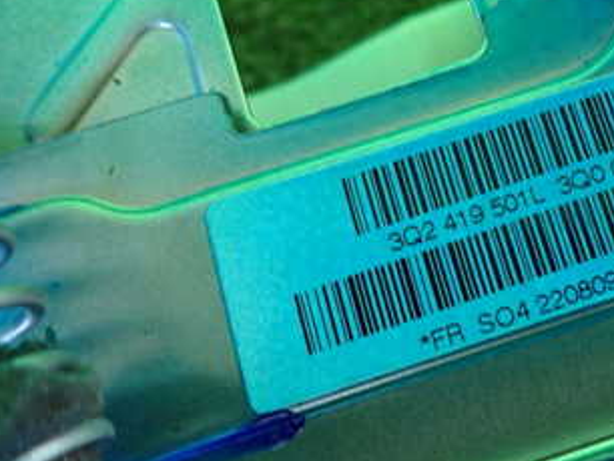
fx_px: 870
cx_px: 554
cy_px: 180
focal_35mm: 49
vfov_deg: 29.6
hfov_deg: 36.4
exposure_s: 1/30
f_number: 2
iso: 500
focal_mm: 4.5
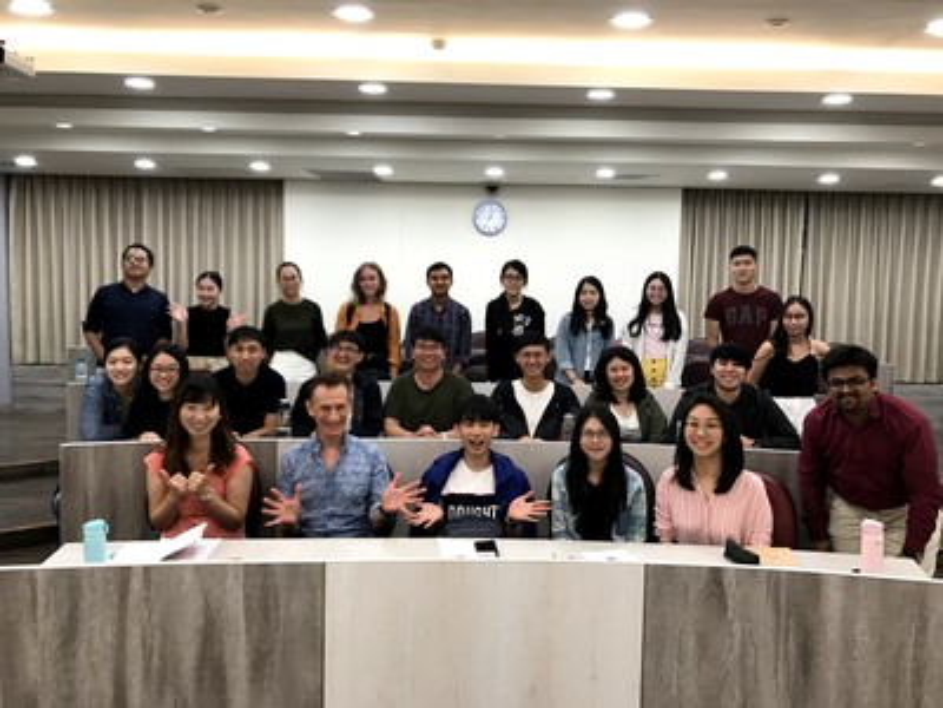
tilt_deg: -5.9
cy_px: 354
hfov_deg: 63.4
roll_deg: -2.0
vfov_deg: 49.7
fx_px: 763
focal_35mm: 28
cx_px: 472
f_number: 1.8
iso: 20
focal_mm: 3.99
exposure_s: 1/30
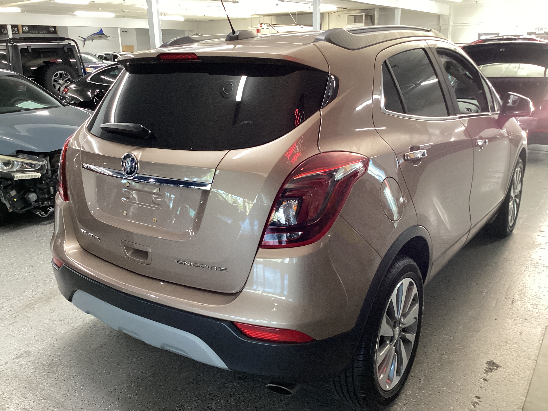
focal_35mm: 31
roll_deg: +0.7
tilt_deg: -18.8
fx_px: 491
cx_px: 274
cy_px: 206
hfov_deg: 58.4
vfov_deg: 45.4
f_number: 2.4
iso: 250
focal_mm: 3.3
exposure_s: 1/60
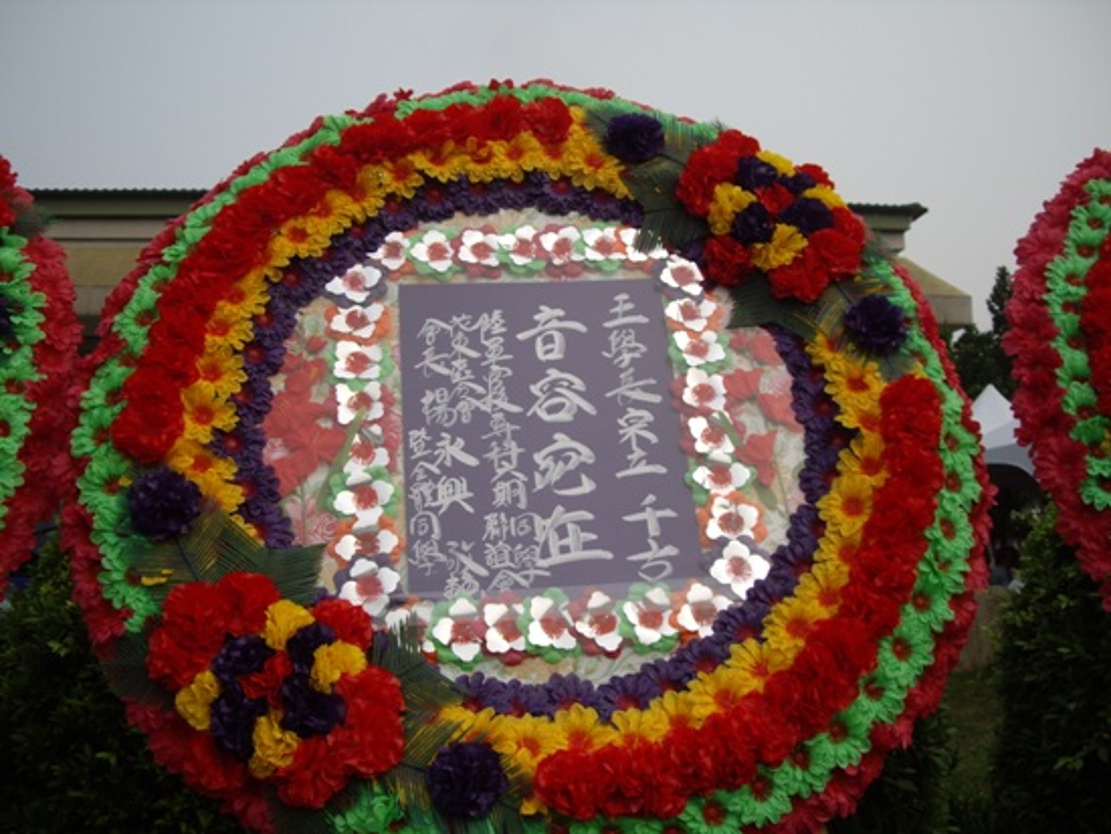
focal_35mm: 38
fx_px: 1220
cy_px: 417
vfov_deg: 37.7
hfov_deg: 49.0
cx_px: 556
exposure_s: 1/125
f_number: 8
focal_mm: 7.9
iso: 64
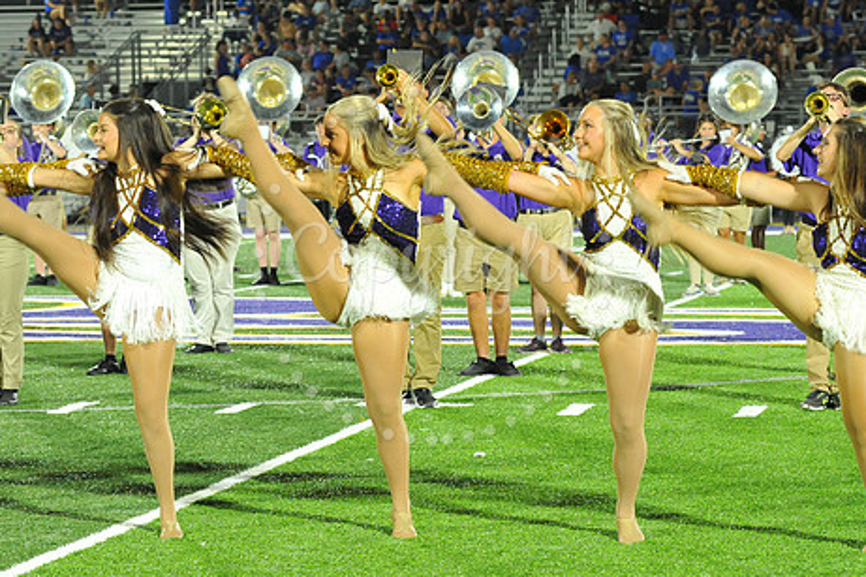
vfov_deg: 10.4
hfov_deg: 15.5
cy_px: 263
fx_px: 3174
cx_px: 432
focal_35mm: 132
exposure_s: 1/250
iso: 5000
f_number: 5.6
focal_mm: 105
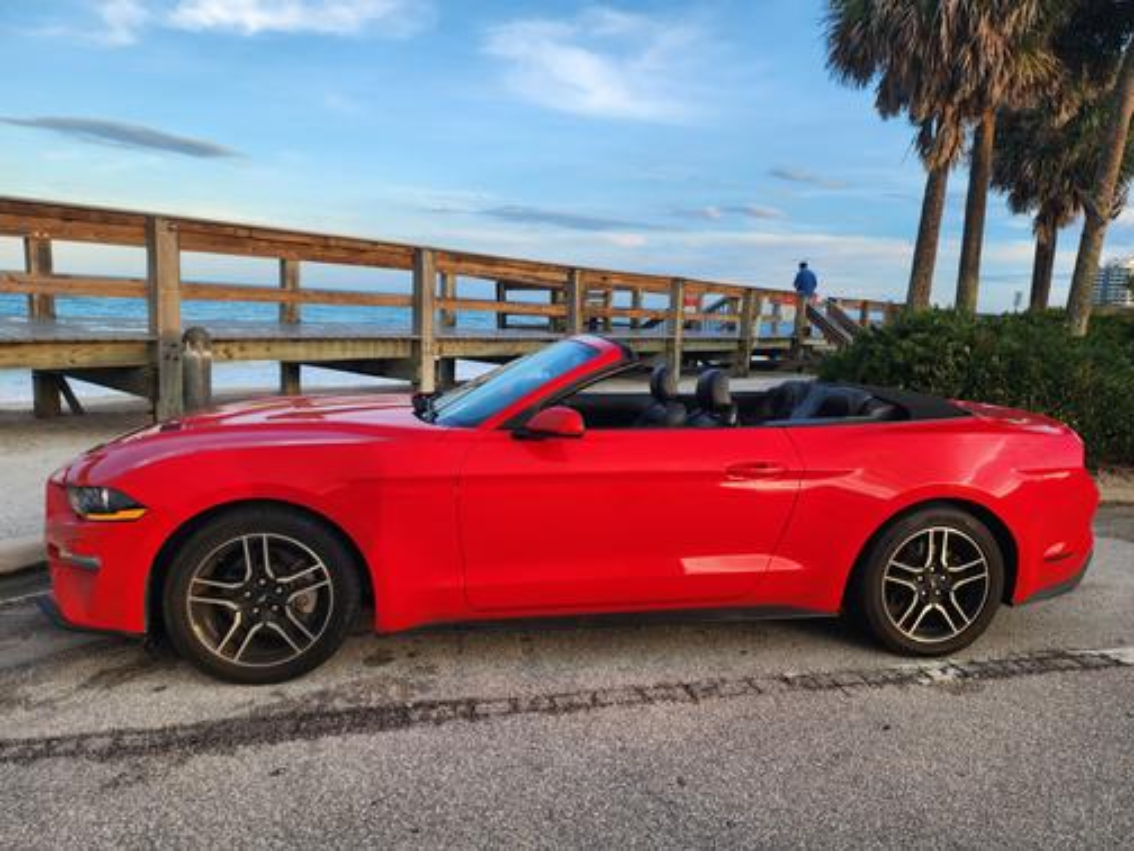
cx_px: 567
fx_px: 753
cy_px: 426
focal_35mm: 23
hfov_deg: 73.9
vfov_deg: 58.9
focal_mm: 6.4
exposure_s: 1/180
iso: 16
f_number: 1.8
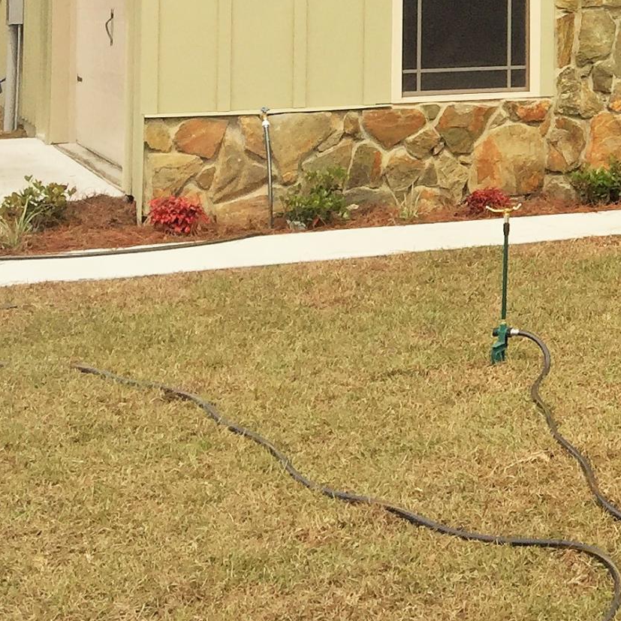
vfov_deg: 18.0
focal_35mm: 93
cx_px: 1016
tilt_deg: +2.3
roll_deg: -0.1
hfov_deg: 16.5
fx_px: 1888
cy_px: -61
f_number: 2.2
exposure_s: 1/3049
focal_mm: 4.15
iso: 32
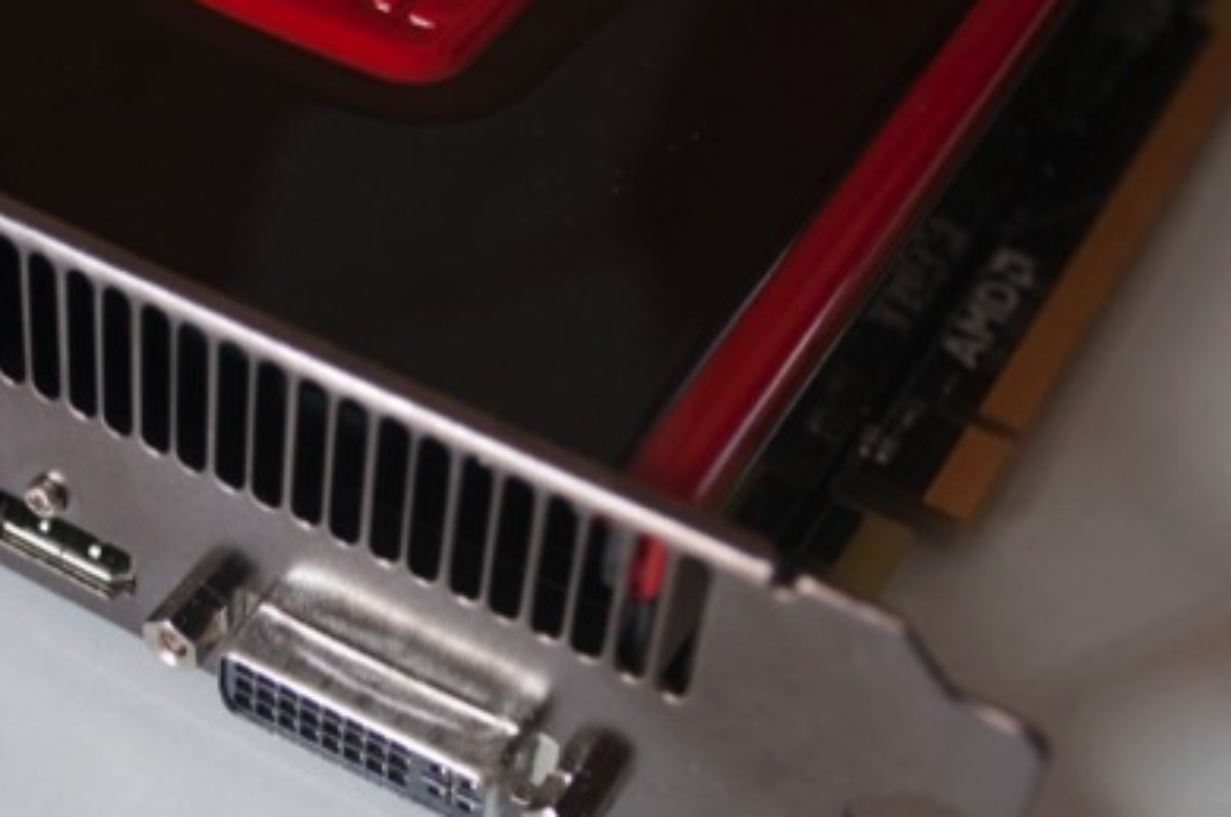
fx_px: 2732
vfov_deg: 17.0
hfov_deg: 25.3
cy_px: 394
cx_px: 432
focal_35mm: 80
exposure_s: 1/30
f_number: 4.8
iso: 800
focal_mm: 32
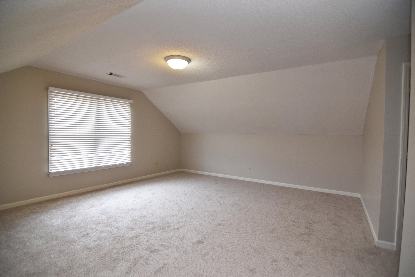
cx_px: 208
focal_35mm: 16
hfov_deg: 95.0
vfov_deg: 72.1
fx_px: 190
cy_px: 138
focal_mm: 11
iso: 450
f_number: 2.8
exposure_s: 1/250
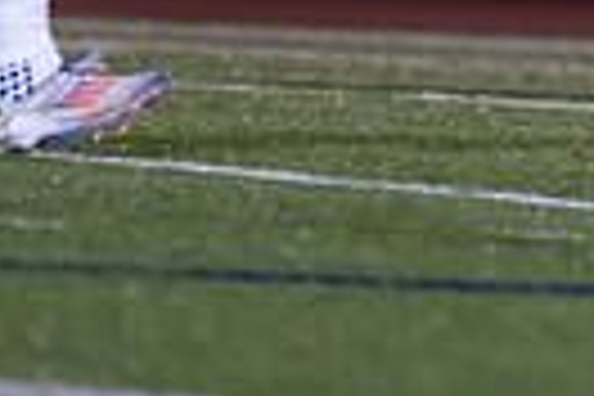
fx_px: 20277
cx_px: 1384
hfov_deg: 1.7
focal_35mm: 1229
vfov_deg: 1.1
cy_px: -338
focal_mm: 200
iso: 2500
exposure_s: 1/1000
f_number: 2.8
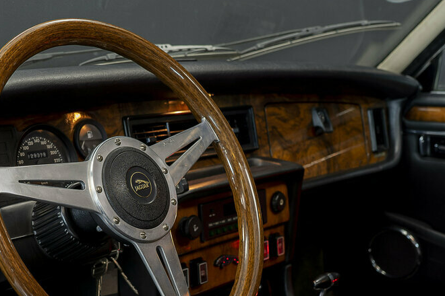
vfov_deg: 22.4
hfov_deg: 33.1
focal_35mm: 60
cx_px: 144
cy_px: 232
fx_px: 742
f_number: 7.1
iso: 250
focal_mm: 33
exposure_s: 1
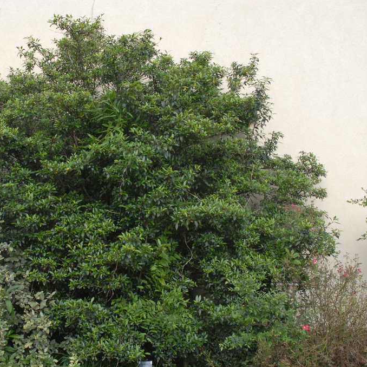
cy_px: 183
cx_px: 119
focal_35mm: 54
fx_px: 648
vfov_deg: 31.6
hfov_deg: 31.4
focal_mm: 28
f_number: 7.1
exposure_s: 1/180
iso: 400
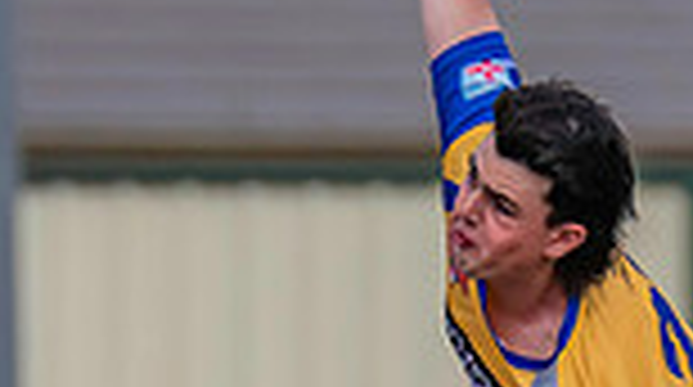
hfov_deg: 0.8
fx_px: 50170
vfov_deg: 0.4
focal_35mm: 2735
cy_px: 511
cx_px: 203
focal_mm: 500
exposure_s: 1/2500
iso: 800
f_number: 6.3
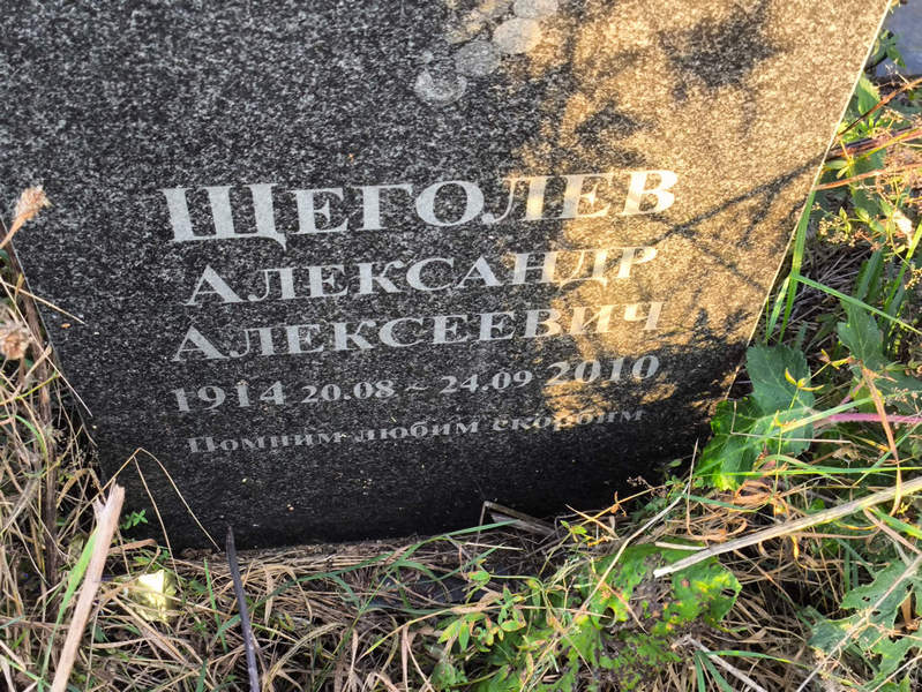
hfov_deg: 38.2
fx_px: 1332
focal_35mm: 50
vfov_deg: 29.1
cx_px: 461
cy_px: 346
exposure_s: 1/50
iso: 64
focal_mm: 4.71
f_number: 1.7
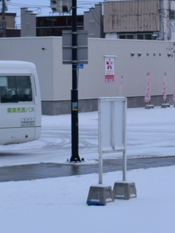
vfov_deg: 12.9
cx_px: 162
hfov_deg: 9.7
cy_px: 111
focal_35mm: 153
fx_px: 1031
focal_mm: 28
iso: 200
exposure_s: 1/500
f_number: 6.3
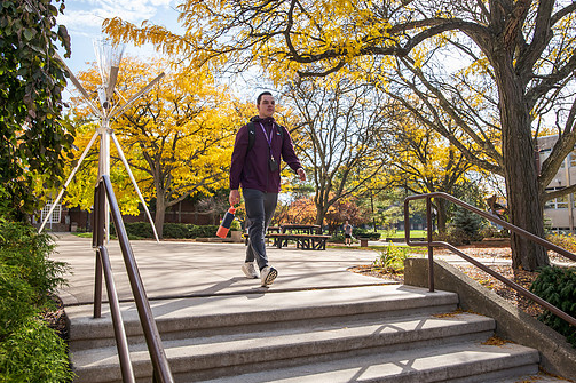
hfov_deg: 61.9
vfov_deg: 43.5
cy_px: 167
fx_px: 480
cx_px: 297
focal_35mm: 30
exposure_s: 1/320
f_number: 7.1
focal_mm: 26
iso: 250
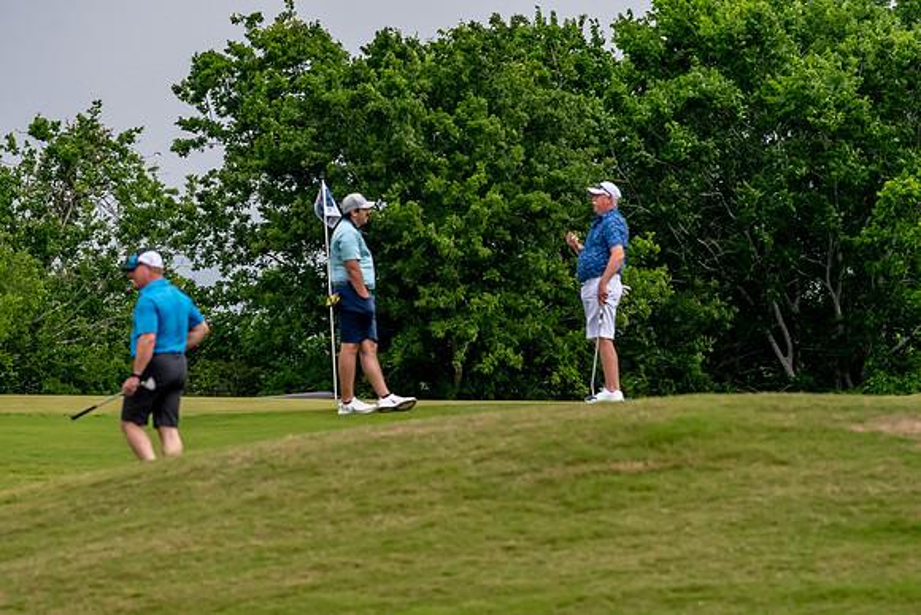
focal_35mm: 450
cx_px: 460
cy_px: 308
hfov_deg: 4.6
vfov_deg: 3.1
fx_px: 11515
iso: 900
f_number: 5.6
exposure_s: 1/2000
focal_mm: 300
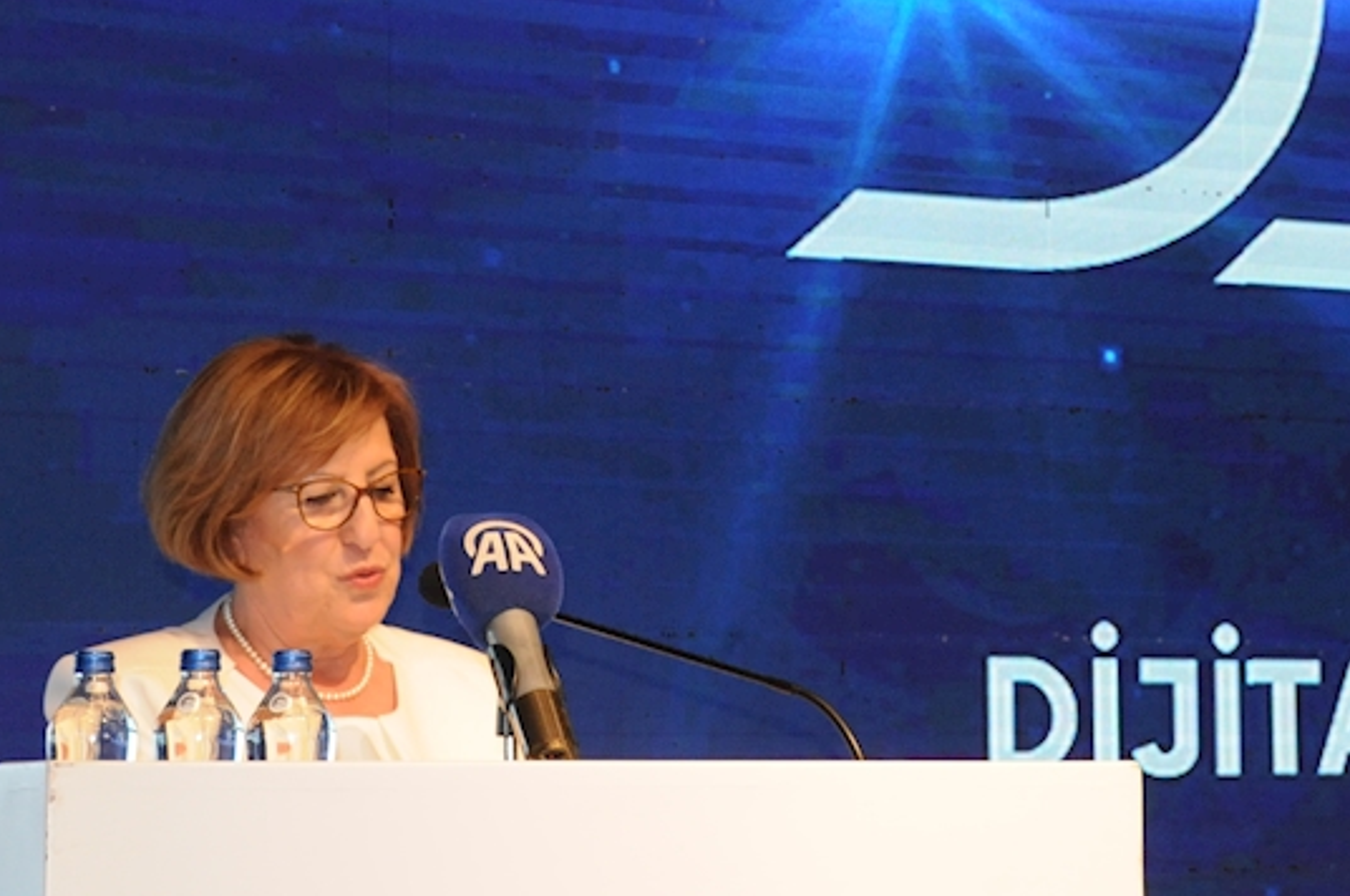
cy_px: 418
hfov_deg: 20.2
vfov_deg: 13.5
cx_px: 922
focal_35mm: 101
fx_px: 3783
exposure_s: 1/100
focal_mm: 30
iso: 800
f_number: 5
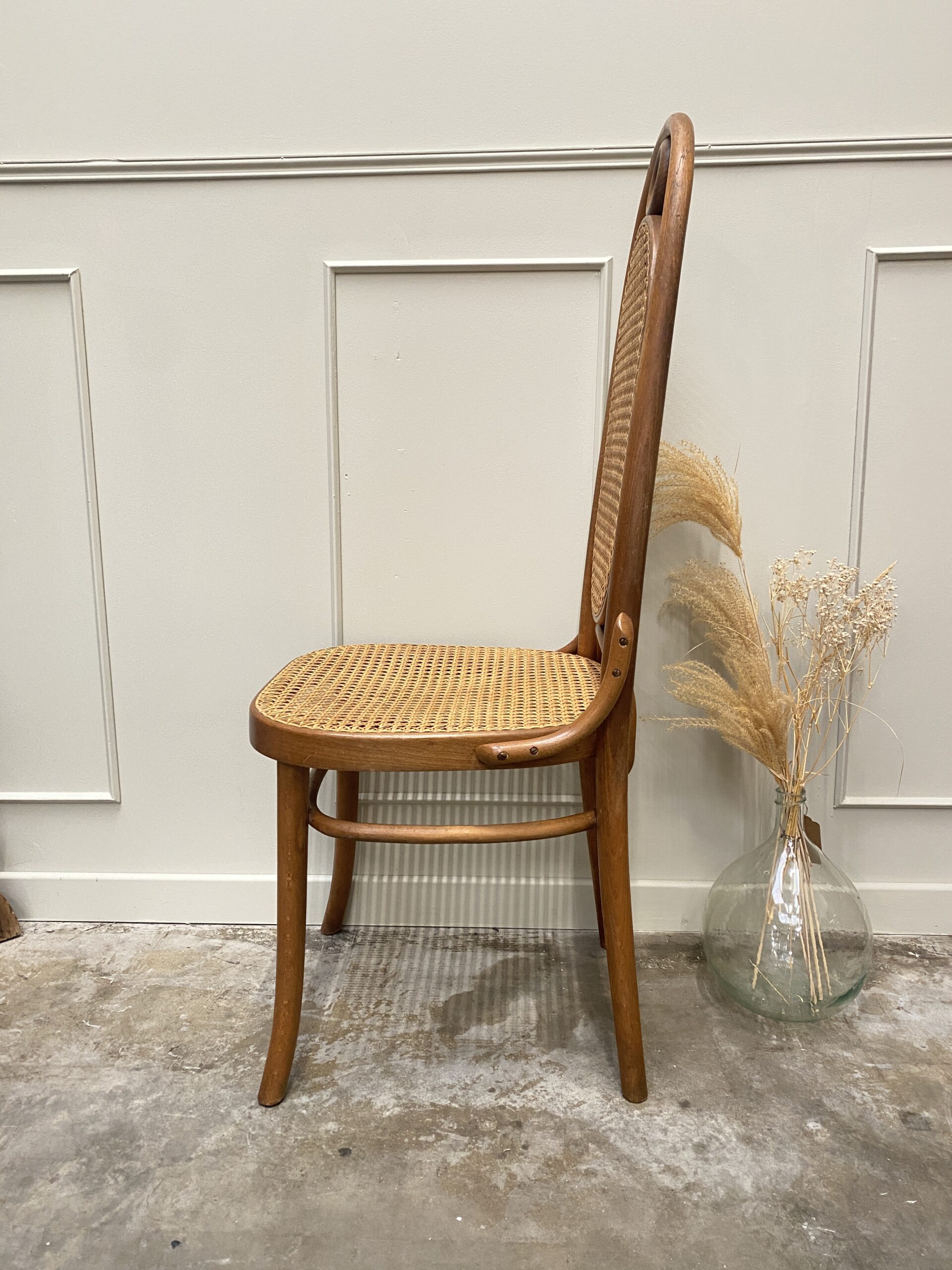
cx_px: 476
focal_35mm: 26
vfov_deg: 67.3
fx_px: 953
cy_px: 635
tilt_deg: -9.9
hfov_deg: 53.1
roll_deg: -0.2
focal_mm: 4.25
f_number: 1.8
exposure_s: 1/50
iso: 200
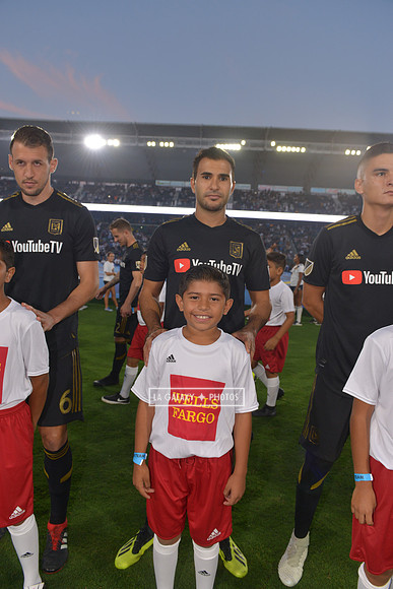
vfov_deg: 69.4
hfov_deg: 49.6
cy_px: 294
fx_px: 425
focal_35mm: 26
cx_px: 196
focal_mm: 26
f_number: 5
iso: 640
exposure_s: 1/250
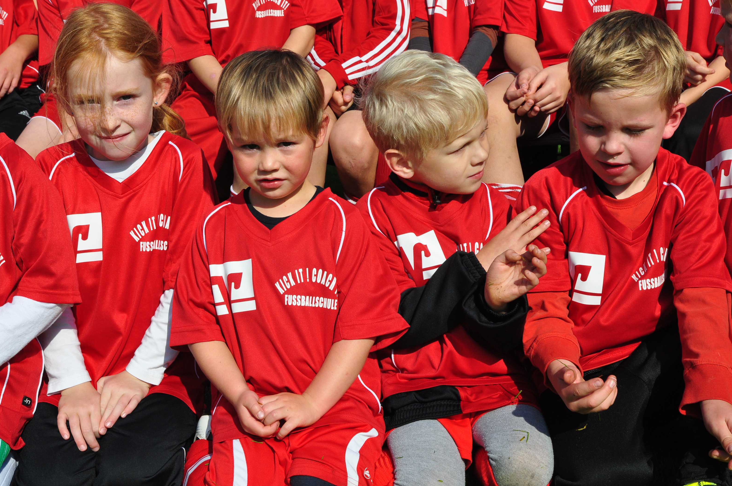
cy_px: 244
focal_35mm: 58
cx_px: 366
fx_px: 1178
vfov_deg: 23.3
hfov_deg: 34.5
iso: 400
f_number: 11
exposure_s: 1/640
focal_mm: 38
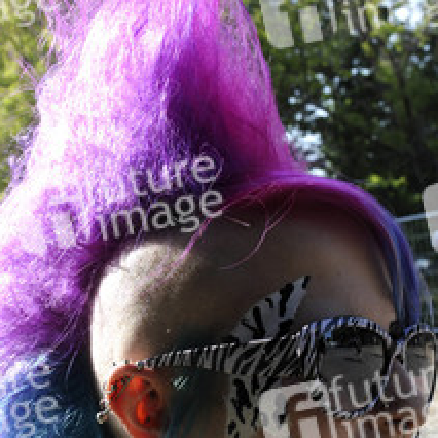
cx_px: 178
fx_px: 802
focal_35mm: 56
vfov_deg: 30.2
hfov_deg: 30.5
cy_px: 308
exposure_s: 1/100
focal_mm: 35
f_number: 11
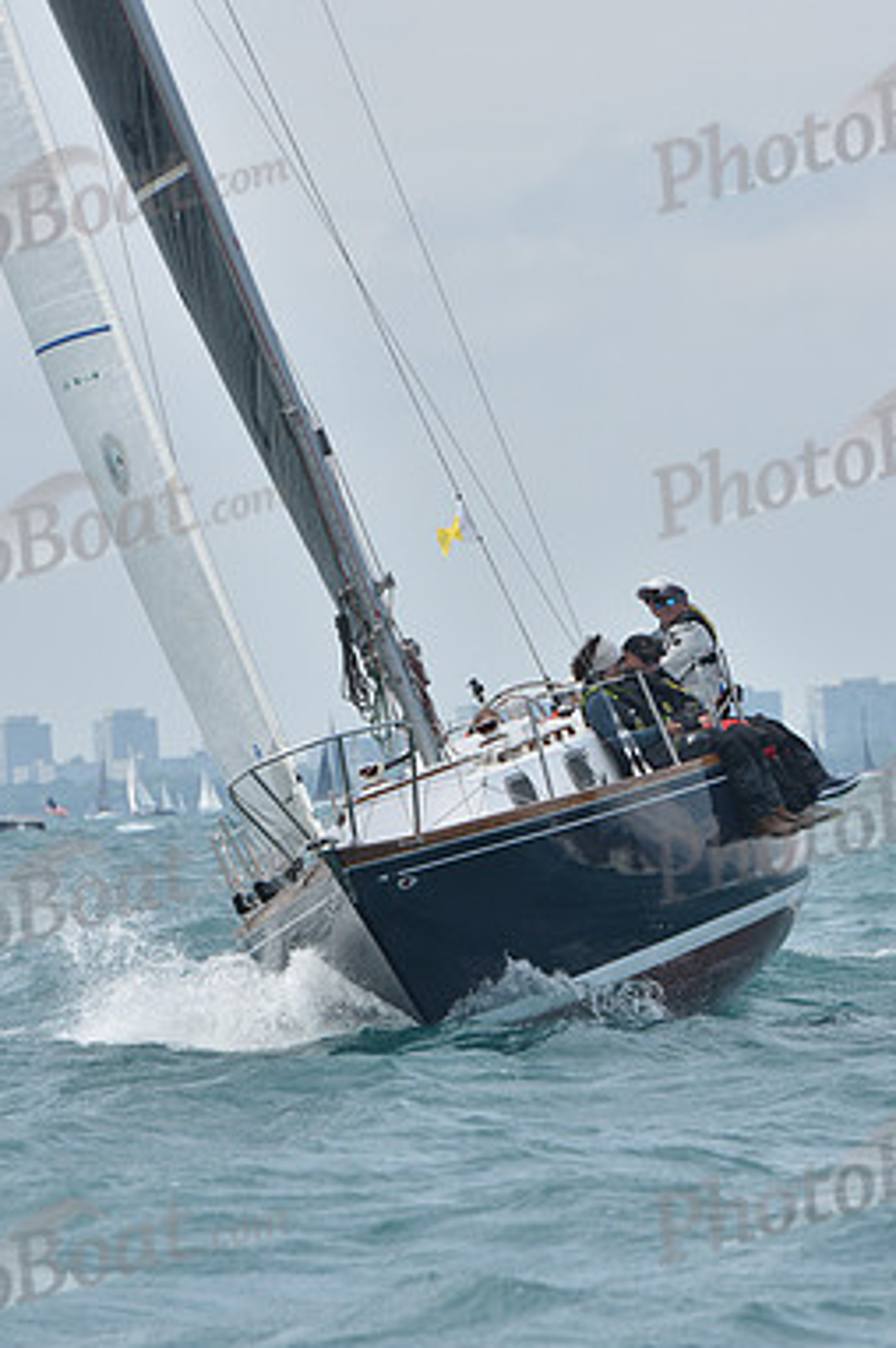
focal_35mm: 304
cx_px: 473
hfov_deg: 4.5
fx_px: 11369
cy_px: 679
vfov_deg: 6.8
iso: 250
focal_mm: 200
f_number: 10
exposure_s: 1/800
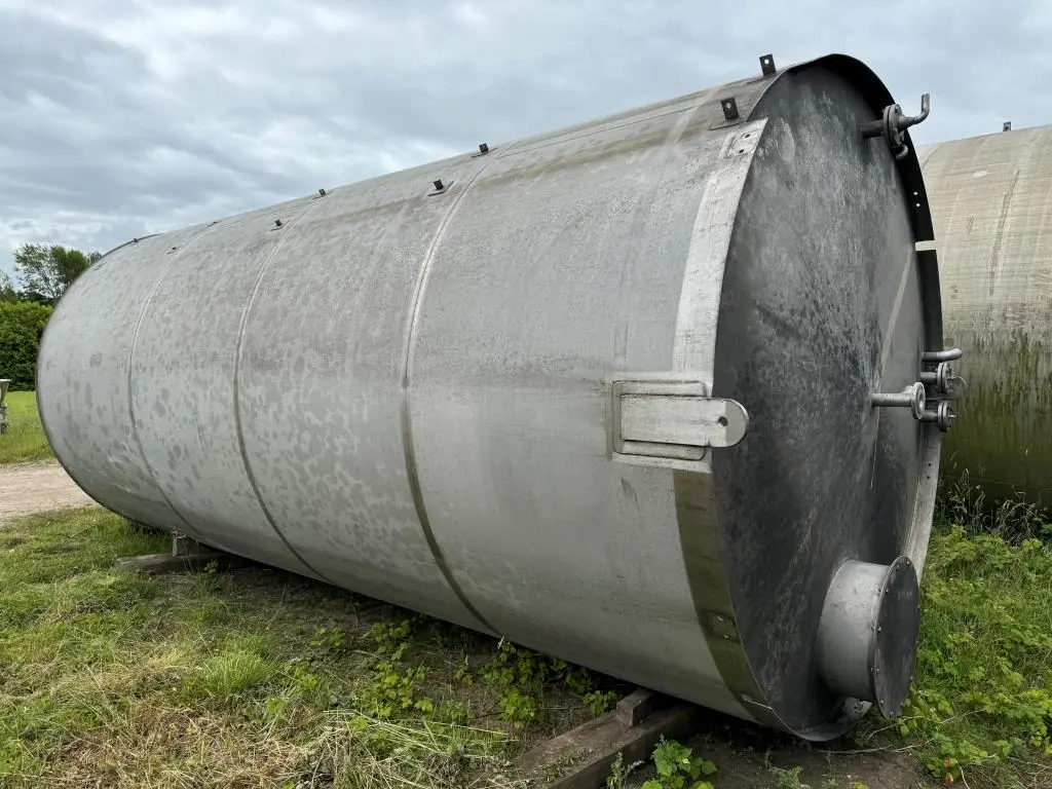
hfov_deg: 71.6
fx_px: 729
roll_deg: -0.6
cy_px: 394
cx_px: 526
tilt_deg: -2.3
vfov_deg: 56.8
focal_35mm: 24
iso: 80
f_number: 1.78
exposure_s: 1/2833
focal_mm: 6.76
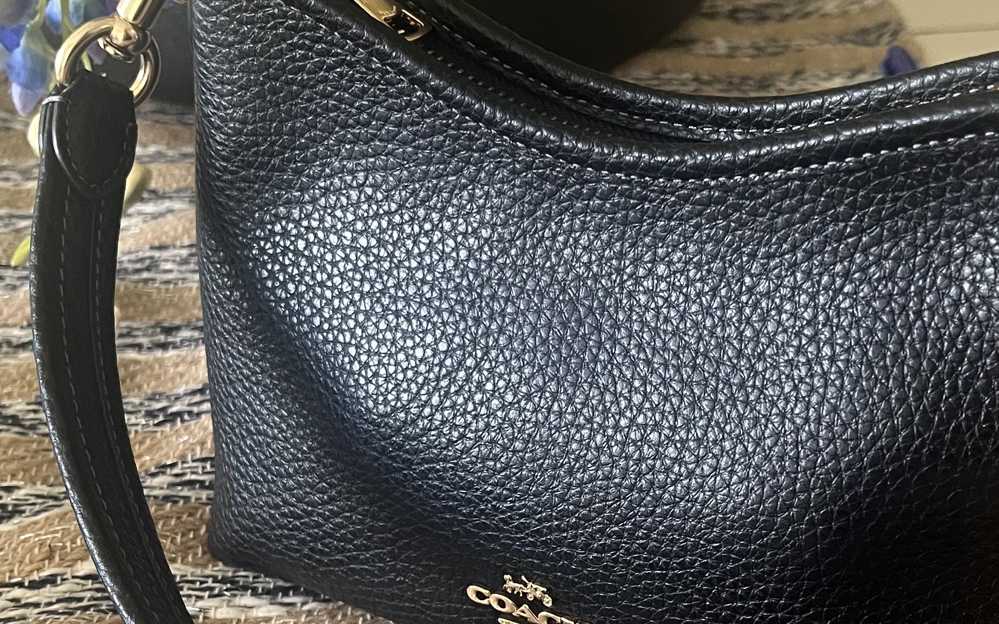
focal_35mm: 53
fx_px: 1443
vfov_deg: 24.2
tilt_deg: -34.6
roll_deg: -0.5
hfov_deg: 37.9
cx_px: 644
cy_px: 457
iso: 320
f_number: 1.6
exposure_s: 1/60
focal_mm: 5.1
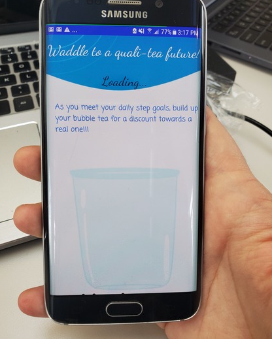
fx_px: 281
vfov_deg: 62.1
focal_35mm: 28
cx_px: 138
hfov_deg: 51.6
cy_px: 159
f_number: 2.4
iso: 160
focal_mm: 4.3
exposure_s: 1/120
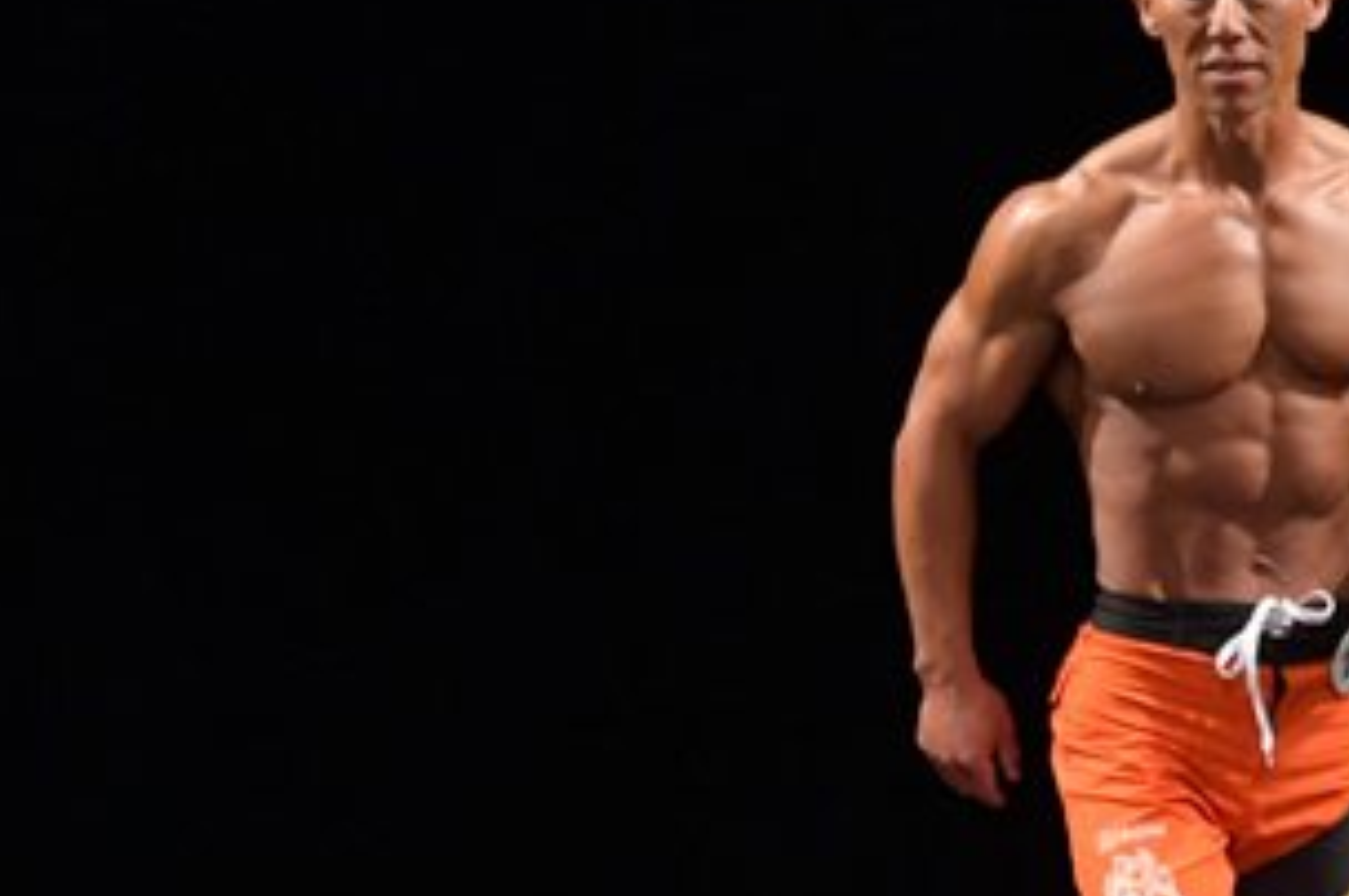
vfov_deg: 1.8
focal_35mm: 766
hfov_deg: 2.7
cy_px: 581
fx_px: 28672
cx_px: 903
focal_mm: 200
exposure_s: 1/400
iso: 3200
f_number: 5.6
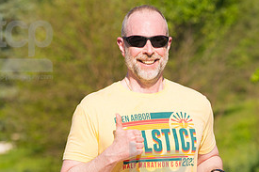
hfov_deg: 7.2
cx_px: 158
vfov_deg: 4.8
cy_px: 176
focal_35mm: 285
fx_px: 2049
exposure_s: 1/2000
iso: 400
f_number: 5.6
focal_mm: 135
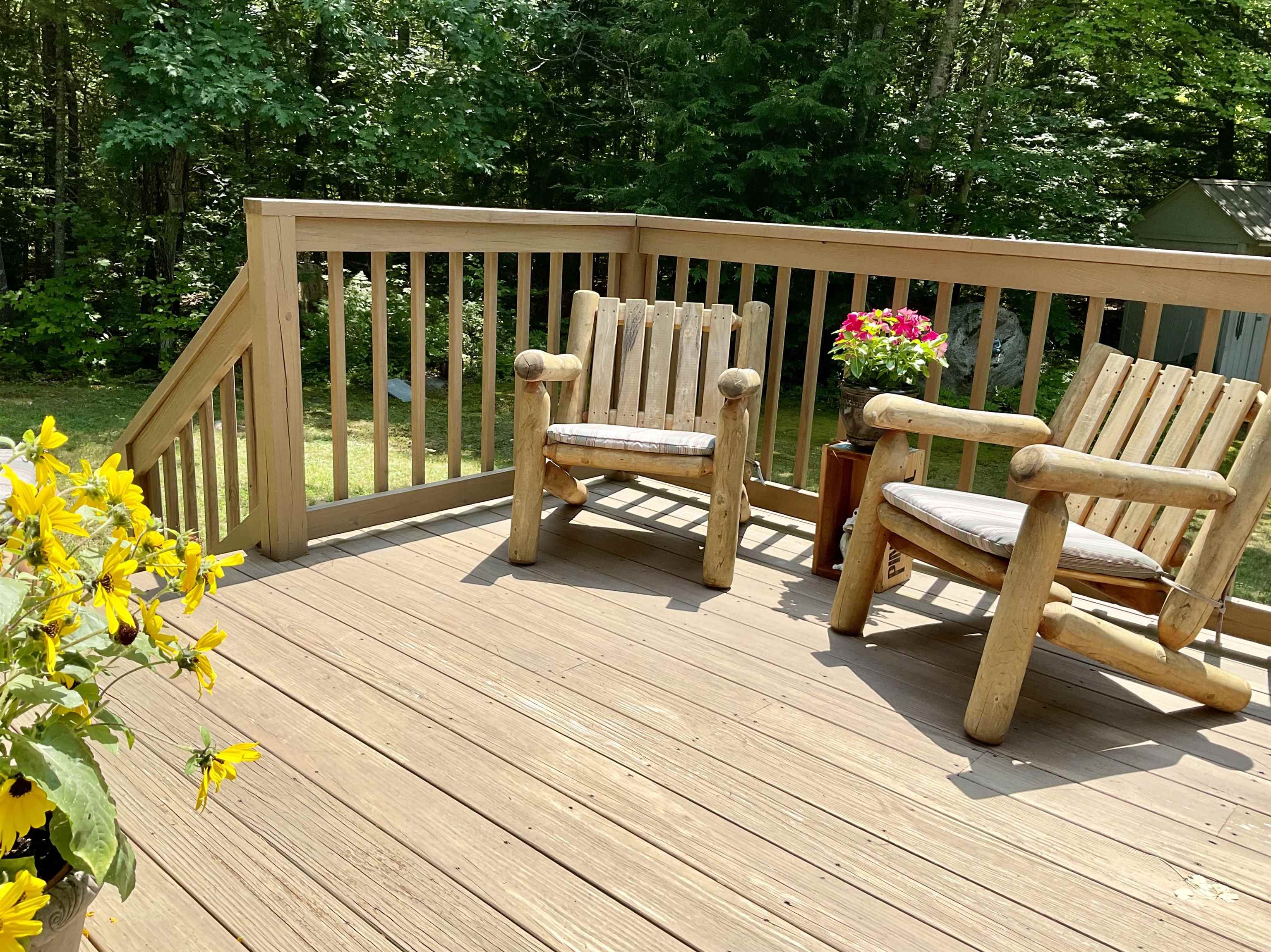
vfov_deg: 48.2
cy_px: 476
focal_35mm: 29
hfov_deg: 61.7
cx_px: 636
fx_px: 1065
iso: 16
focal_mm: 3
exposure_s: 1/1076
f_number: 1.8
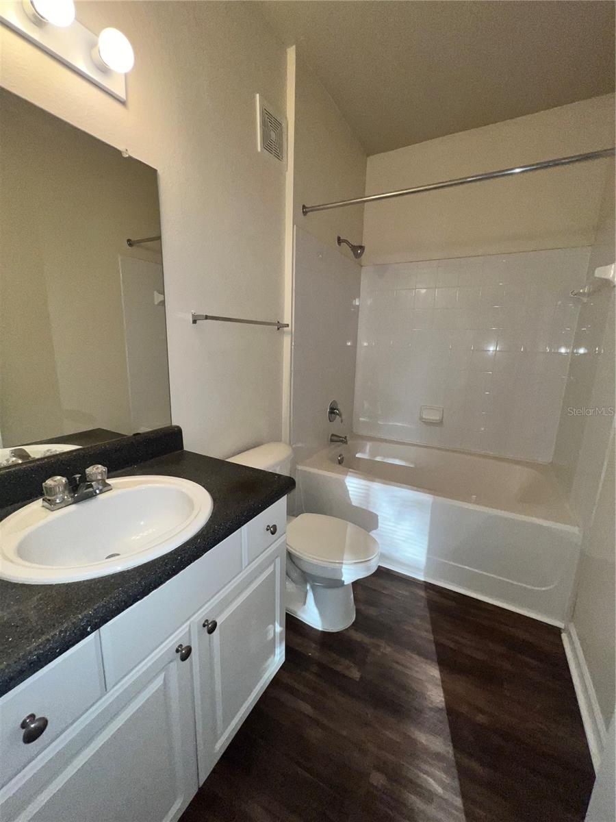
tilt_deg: -11.8
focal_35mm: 13
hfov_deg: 89.9
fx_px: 308
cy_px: 411
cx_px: 308
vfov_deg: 106.2
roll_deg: -2.1
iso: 50
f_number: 1.8
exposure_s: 1/122
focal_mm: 1.57
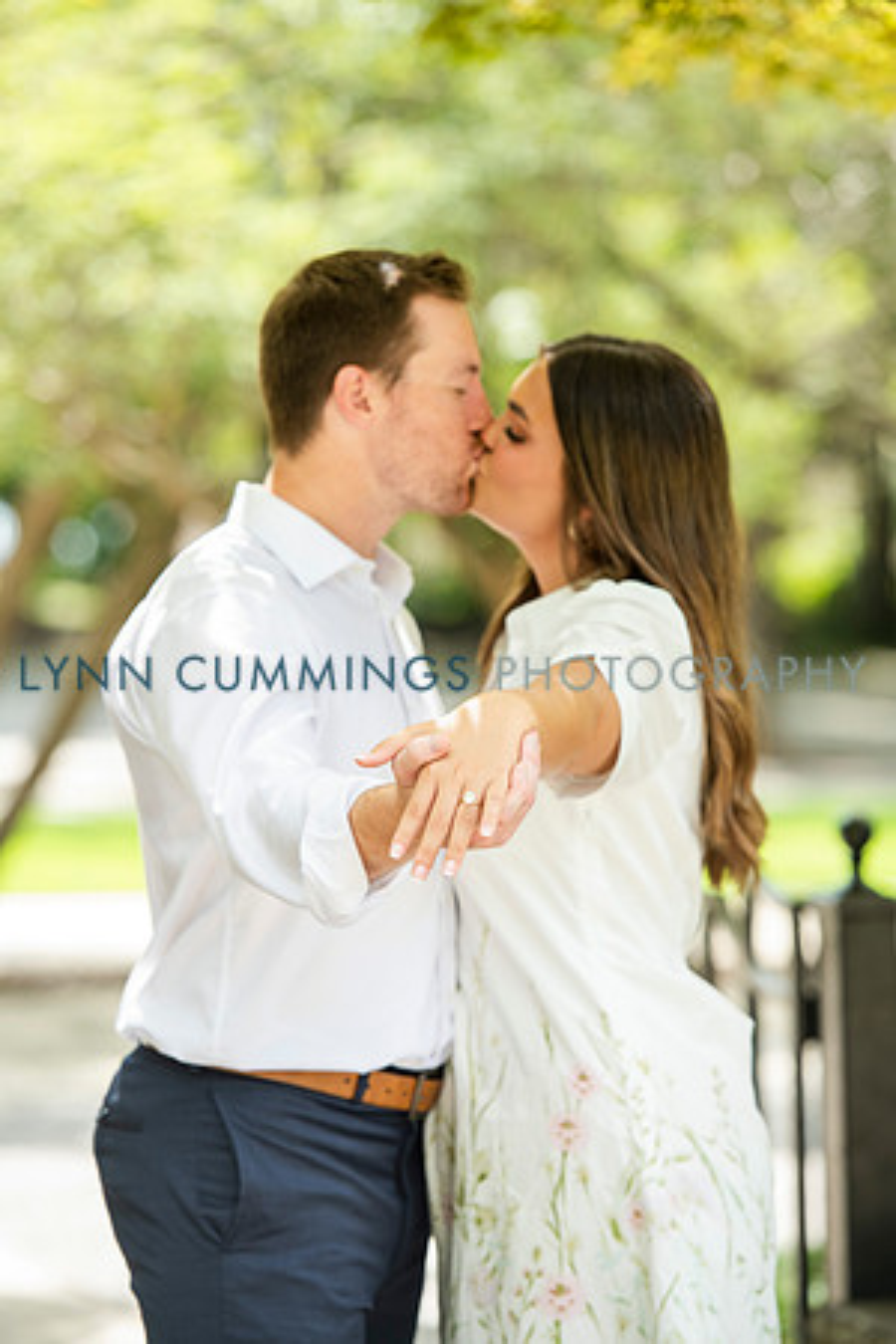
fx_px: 6160
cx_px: 448
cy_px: 672
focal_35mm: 165
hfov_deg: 8.3
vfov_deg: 12.5
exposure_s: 1/500
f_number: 3.5
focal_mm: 165
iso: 400
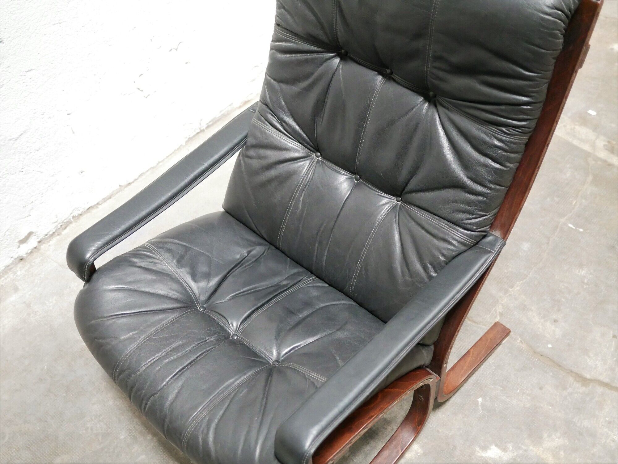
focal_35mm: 40
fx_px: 714
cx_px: 309
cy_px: 232
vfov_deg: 36.0
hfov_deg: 46.8
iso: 3200
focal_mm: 20
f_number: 1.7
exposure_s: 1/40
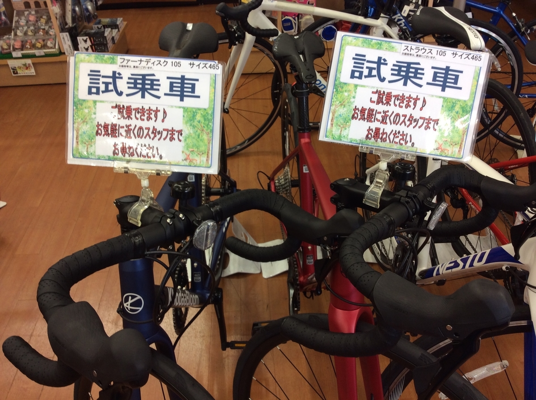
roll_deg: +3.8
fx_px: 495
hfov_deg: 56.9
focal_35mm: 32
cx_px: 268
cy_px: 200
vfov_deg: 44.0
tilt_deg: -36.9
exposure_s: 1/30
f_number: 2.4
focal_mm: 3.3
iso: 32
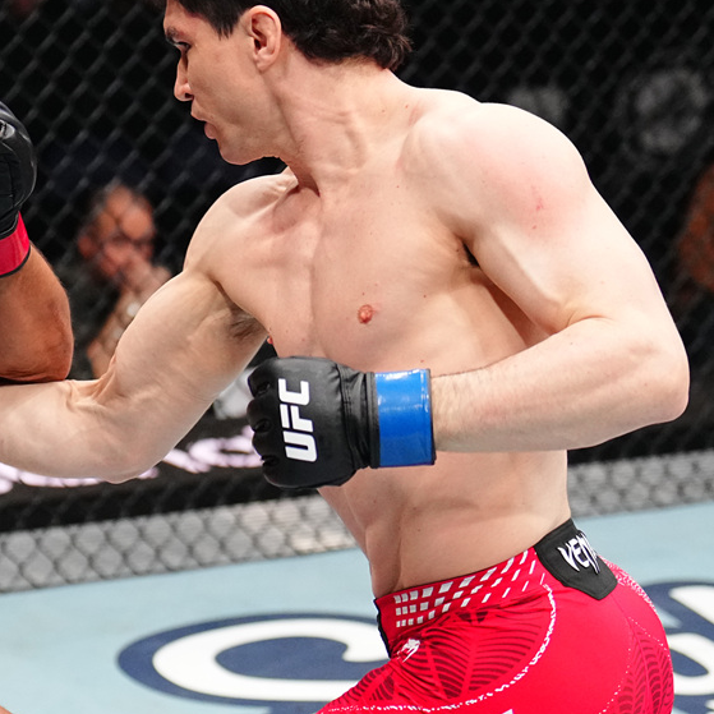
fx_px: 2684
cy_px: 290
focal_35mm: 115
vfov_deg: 15.1
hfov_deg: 15.0
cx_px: 45
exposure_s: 1/1600
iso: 4000
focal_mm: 70
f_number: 2.8
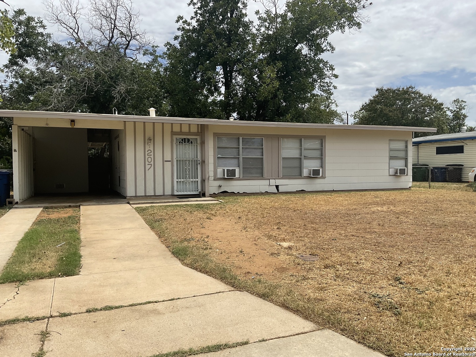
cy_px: 178
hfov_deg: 61.7
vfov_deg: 48.2
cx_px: 238
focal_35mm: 29
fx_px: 399
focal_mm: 3
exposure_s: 1/2959
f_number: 1.8
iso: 16
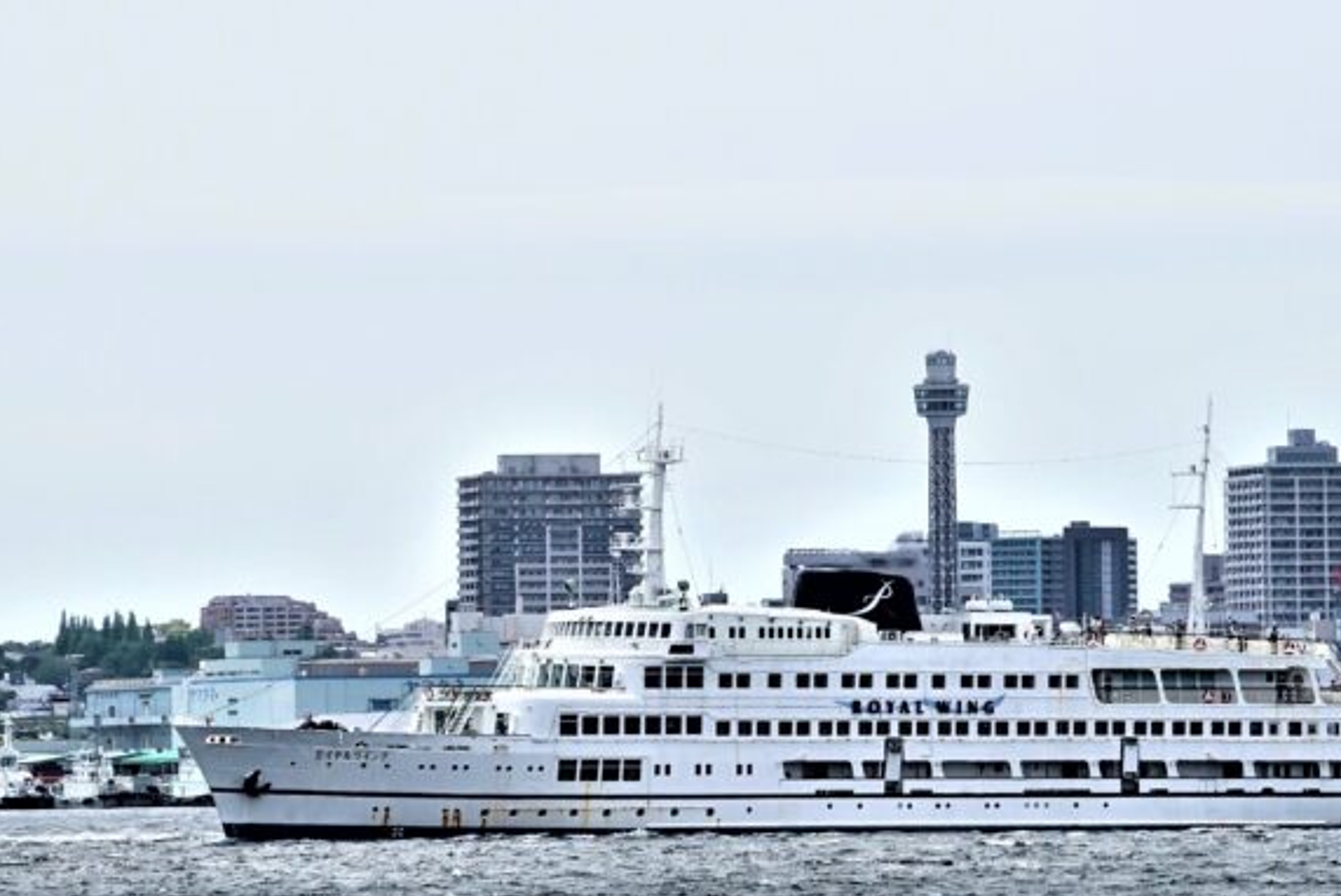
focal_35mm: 263
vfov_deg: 5.2
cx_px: 853
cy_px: 518
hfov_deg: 7.8
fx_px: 9801
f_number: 8
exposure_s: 1/1600
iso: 500
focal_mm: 131
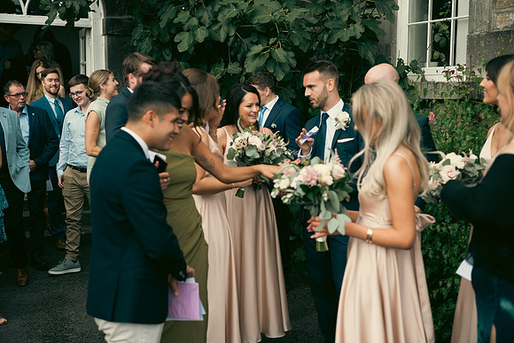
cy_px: 172
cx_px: 257
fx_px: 743
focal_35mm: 52
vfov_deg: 26.0
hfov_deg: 38.2
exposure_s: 1/640
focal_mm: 52
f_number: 3.5
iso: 100
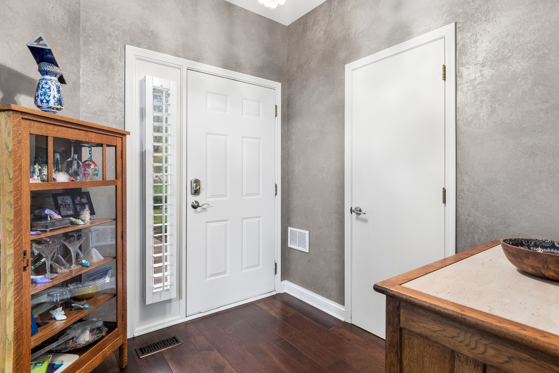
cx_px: 280
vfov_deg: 67.4
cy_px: 186
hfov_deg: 90.0
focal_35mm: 18
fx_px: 279
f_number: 8
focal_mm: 12
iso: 250
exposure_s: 1/5
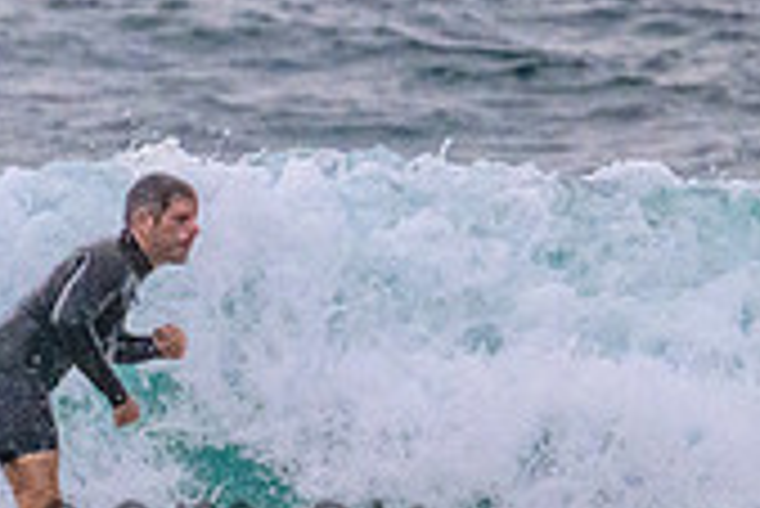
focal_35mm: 2060
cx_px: -49
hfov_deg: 1.0
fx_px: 43525
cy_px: 483
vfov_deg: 0.7
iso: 6400
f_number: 11
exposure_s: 1/2000
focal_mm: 600
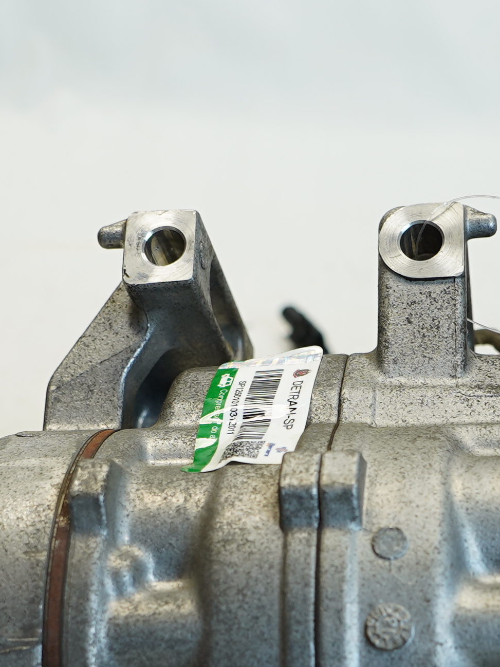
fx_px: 1349
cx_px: 342
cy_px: 596
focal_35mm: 70
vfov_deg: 26.9
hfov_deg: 20.9
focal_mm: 16
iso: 200
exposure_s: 1/60
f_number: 4
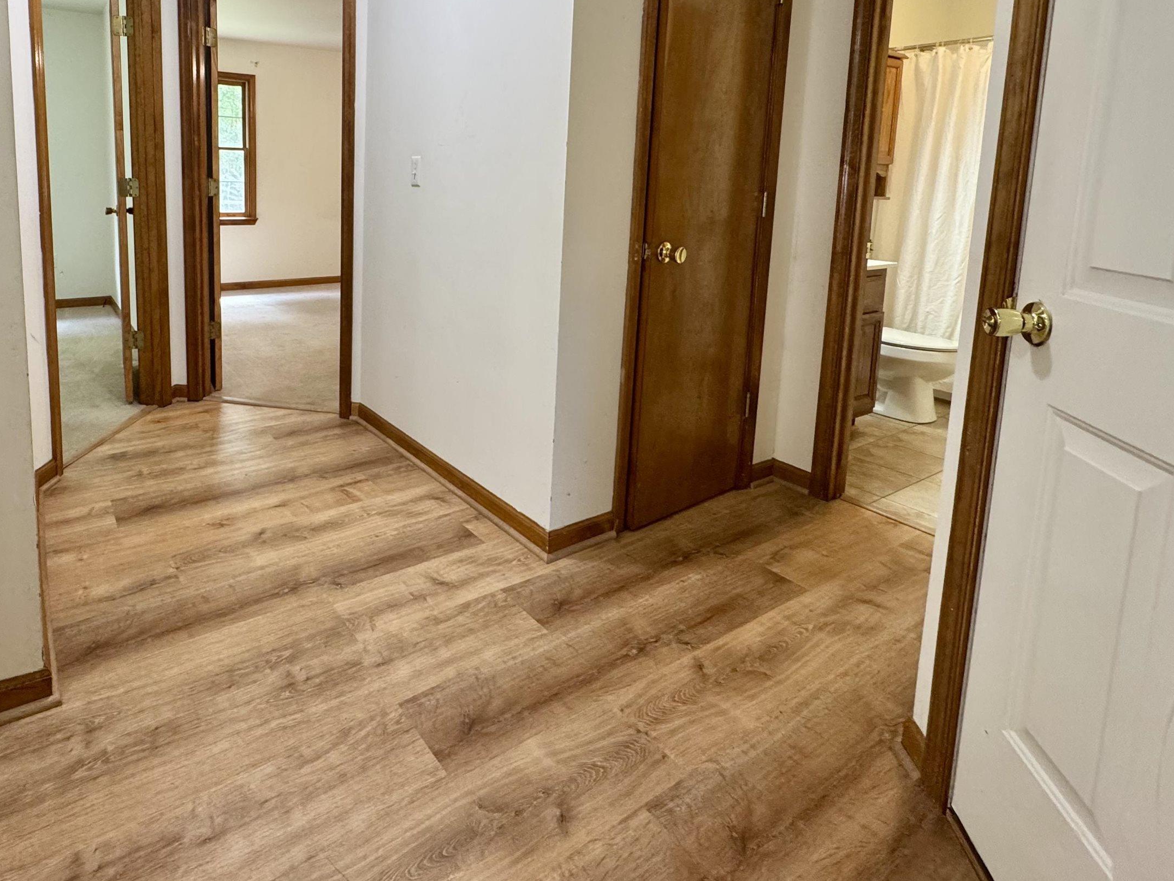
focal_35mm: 20
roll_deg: -1.8
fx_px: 678
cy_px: 256
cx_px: 434
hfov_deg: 80.1
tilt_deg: -6.5
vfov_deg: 63.3
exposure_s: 1/60
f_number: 2.2
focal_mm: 2.22
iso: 250
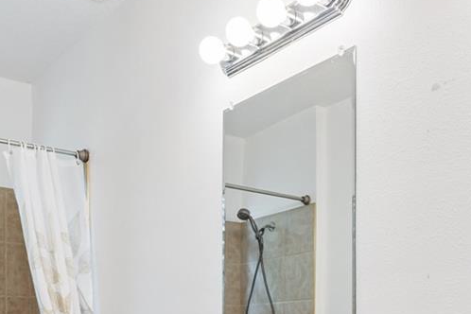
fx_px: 589
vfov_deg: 27.5
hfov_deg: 43.5
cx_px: 270
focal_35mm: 45
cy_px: 339
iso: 400
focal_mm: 14
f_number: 8
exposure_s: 1/25
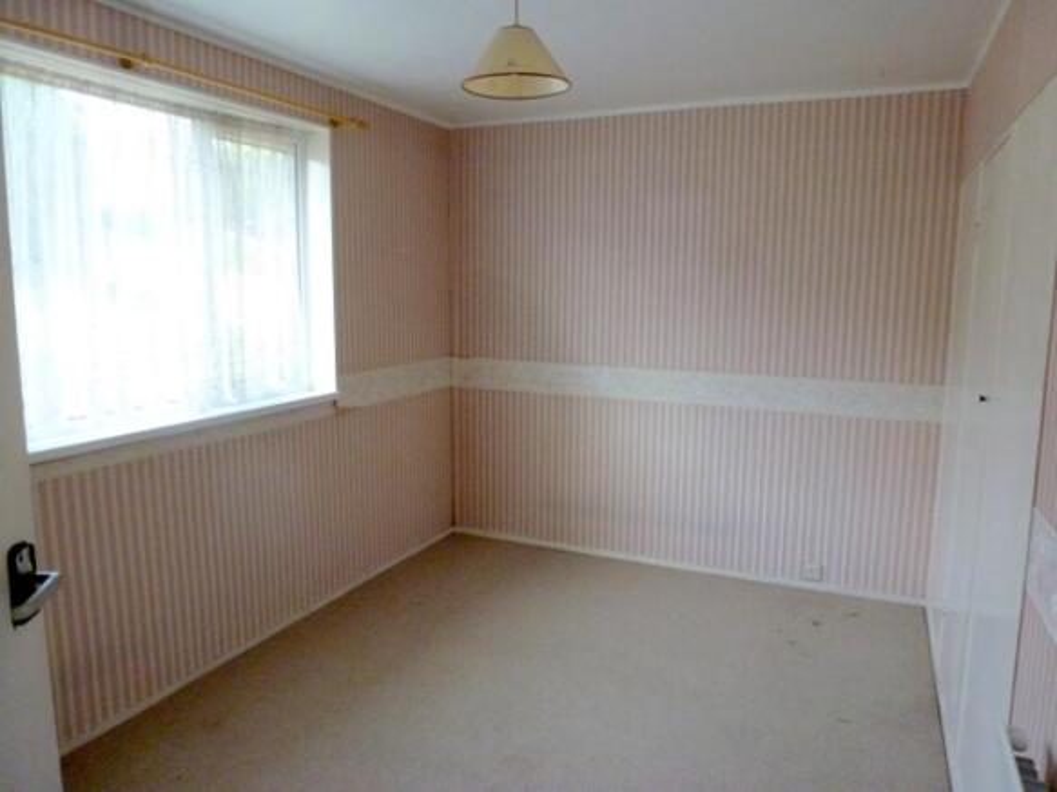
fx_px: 733
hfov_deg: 71.6
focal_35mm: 24
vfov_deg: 56.8
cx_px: 528
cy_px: 396
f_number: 3.3
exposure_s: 1/125
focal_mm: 4.3
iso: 400
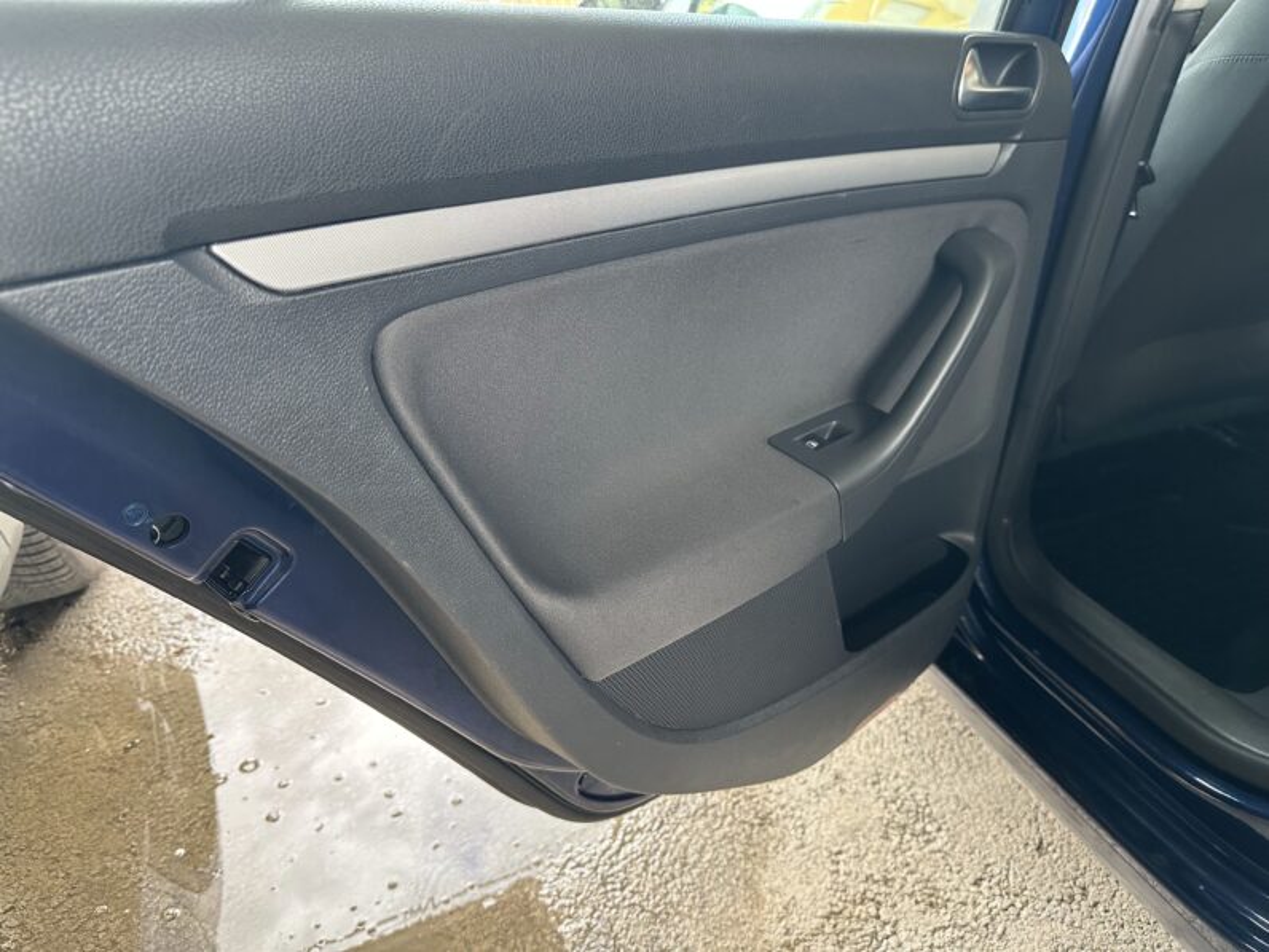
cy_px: 476
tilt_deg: -29.5
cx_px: 634
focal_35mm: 24
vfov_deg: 56.8
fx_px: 880
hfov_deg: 71.6
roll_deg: +3.5
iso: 320
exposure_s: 1/60
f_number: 1.78
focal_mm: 6.86
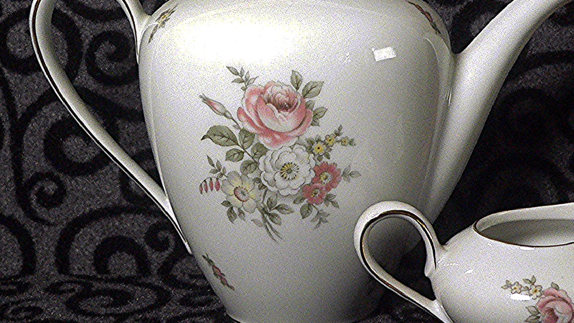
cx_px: 364
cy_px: 133
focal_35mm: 68
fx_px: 1035
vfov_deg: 17.7
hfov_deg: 30.8
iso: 400
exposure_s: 1/13
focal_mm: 6
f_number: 2.8
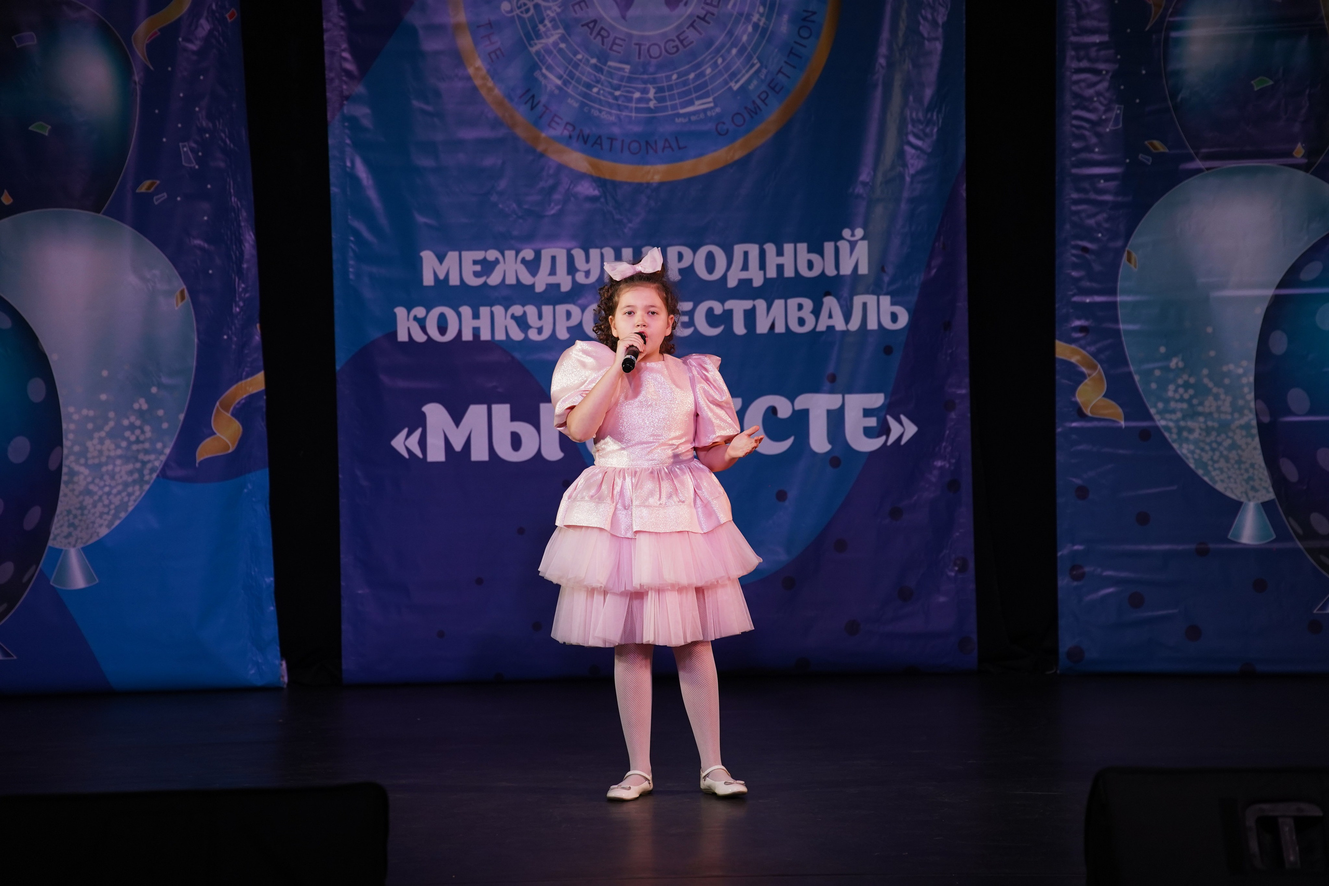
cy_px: 443
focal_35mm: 150
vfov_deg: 9.1
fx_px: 5537
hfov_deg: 13.7
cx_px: 664
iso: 1600
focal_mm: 150
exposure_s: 1/400
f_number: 4
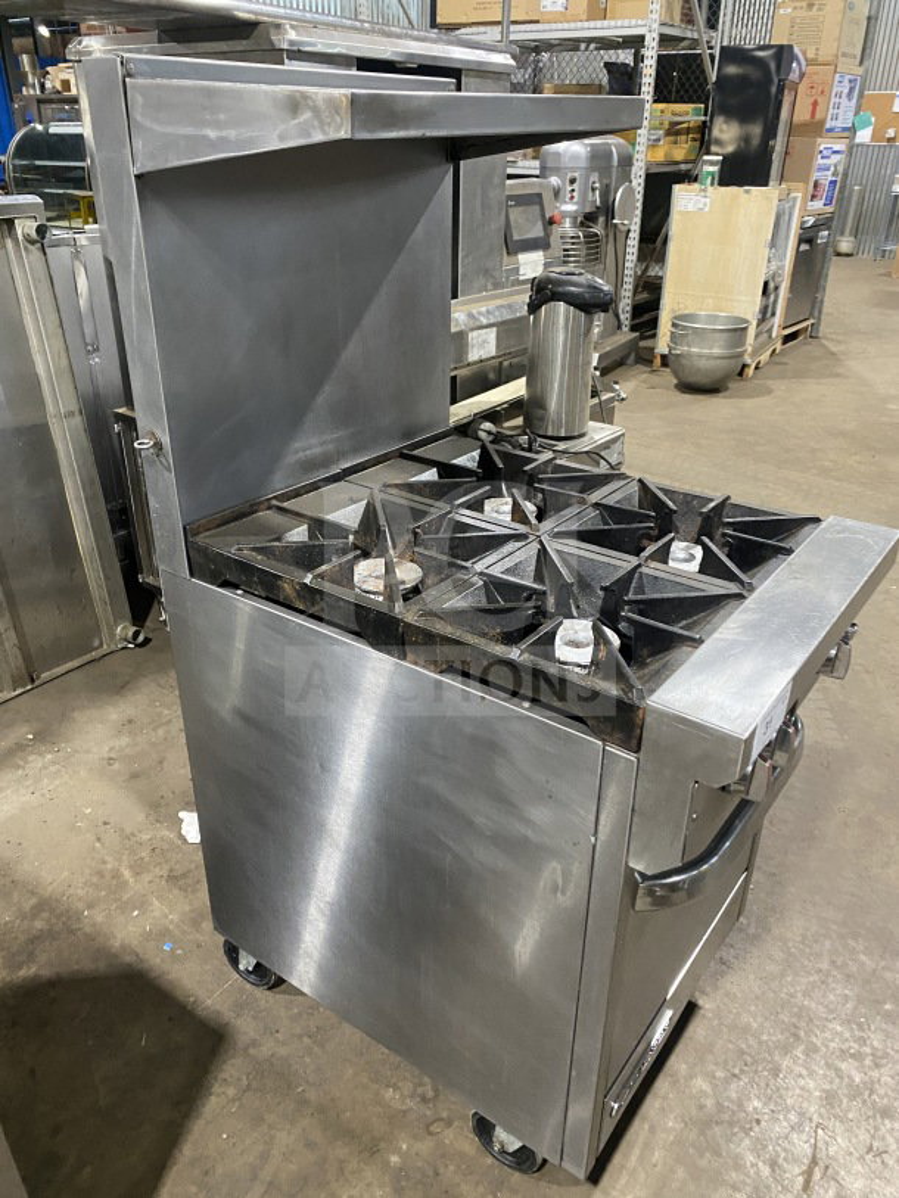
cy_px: 599
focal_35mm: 26
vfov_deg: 67.3
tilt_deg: -25.8
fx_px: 900
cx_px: 450
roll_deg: -0.8
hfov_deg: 53.1
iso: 400
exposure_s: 1/60
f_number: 1.8
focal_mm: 4.25
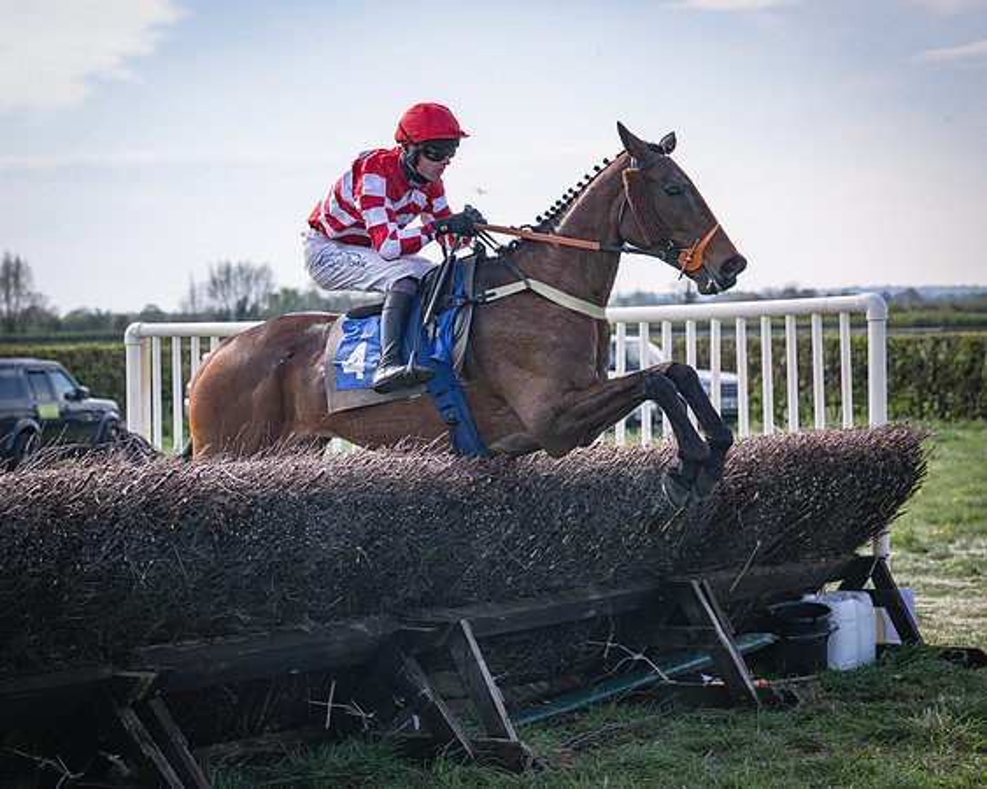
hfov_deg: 18.8
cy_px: 406
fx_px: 2983
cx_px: 363
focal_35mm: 102
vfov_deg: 15.1
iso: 400
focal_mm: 79
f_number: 4
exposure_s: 1/2500
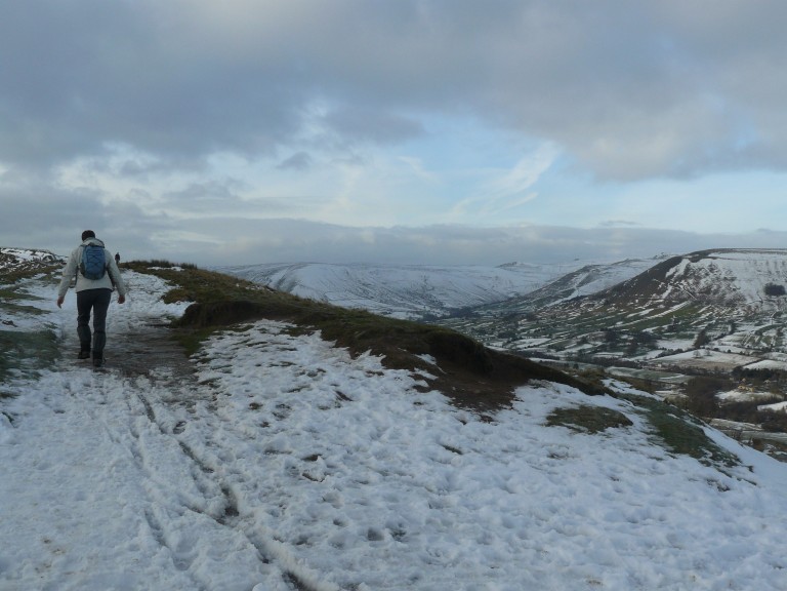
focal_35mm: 36
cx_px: 394
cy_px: 296
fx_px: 818
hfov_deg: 51.4
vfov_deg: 39.7
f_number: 5.6
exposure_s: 1/320
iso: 100
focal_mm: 6
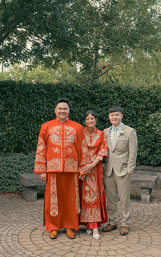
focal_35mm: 55
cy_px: 126
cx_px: 78
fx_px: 386
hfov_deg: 23.6
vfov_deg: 36.9
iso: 400
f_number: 5.6
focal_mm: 35
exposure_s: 1/160
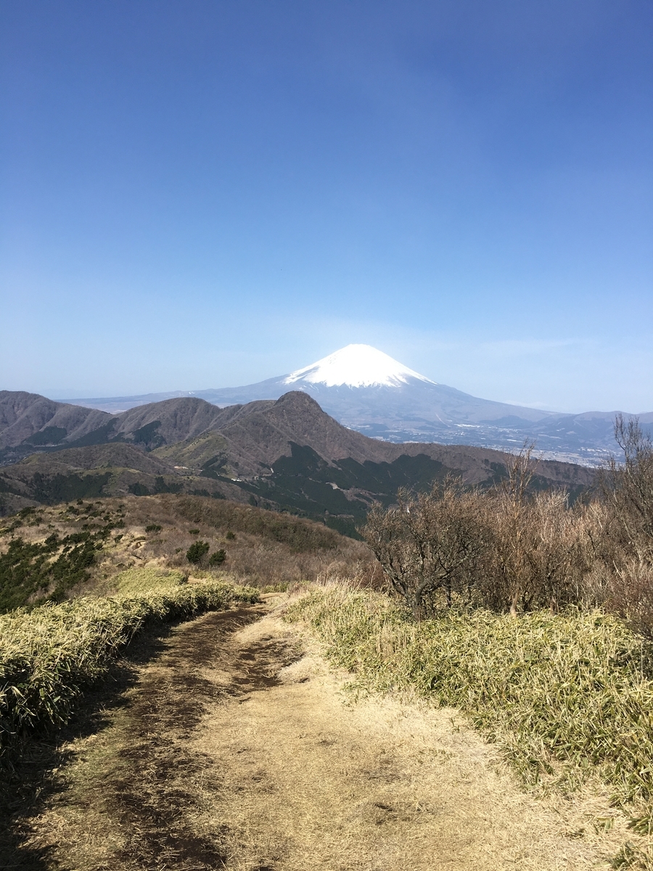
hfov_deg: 48.2
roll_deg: -2.3
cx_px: 326
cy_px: 436
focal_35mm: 29
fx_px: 729
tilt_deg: -3.2
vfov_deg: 61.7
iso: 25
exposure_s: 1/1972
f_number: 2.2
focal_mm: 4.15
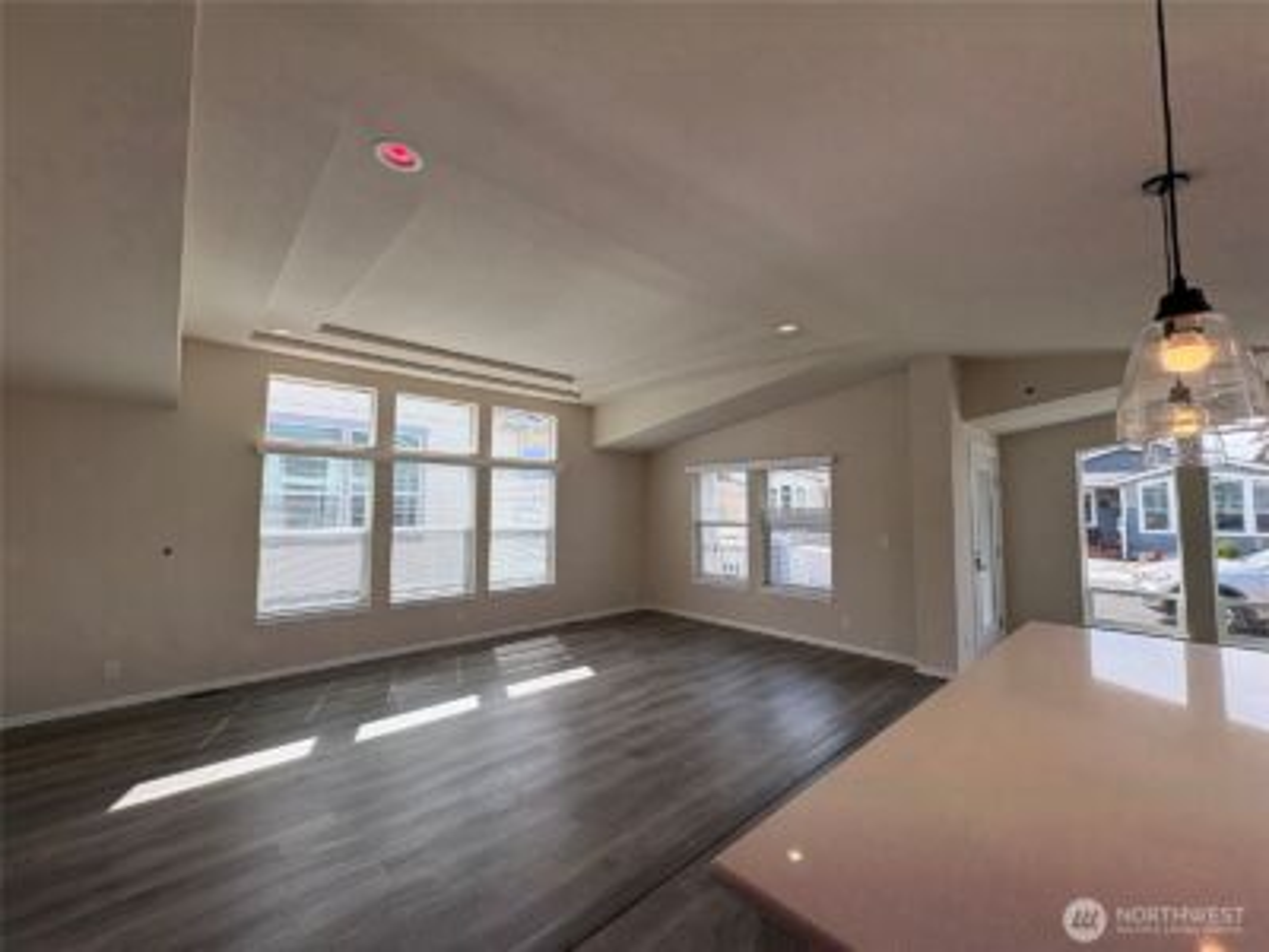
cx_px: 634
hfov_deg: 102.1
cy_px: 476
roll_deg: +0.2
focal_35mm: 14
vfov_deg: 85.7
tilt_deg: +2.8
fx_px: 513
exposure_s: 1/287
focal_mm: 2.22
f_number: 2.2
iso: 40
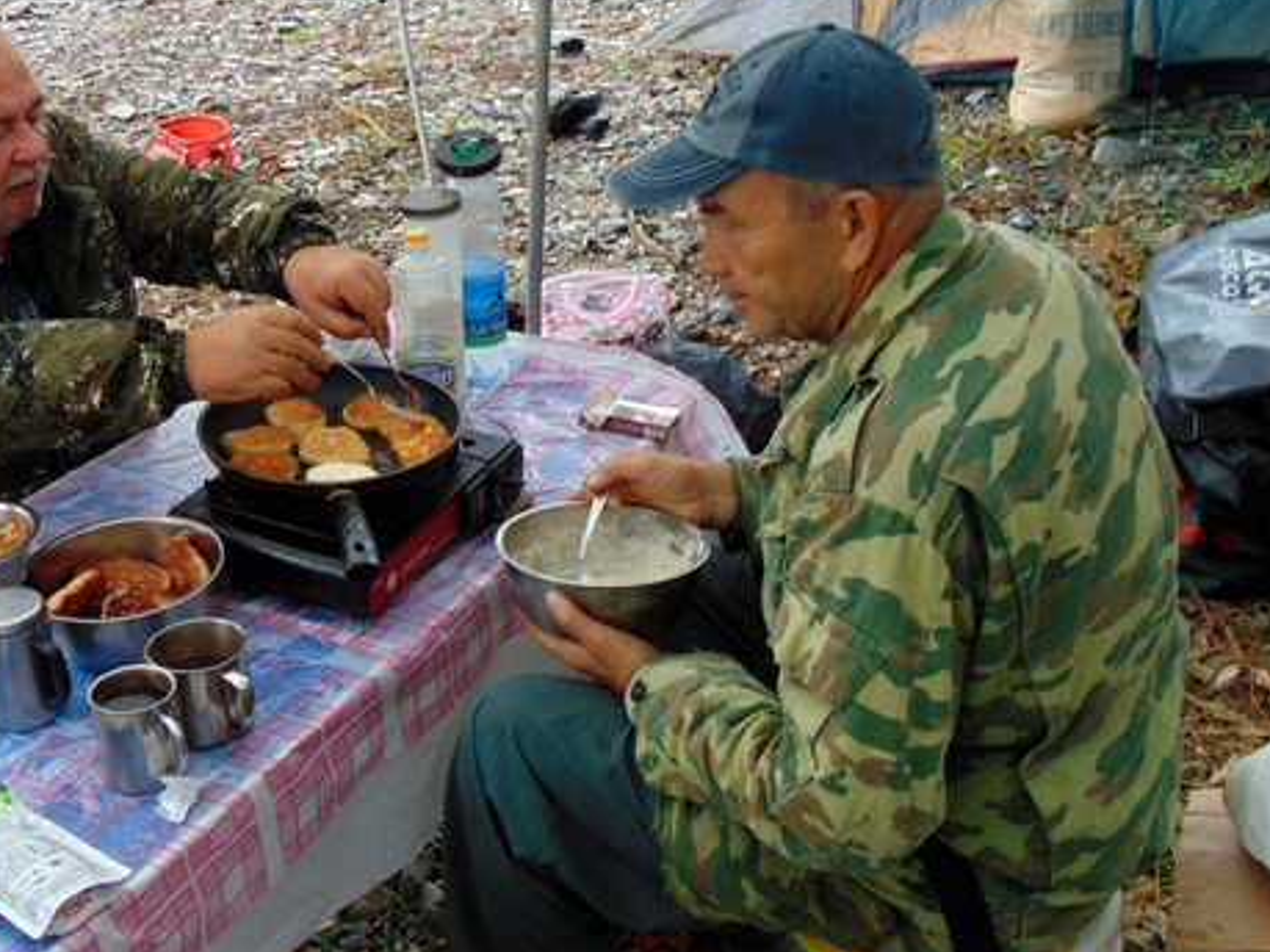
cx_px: 409
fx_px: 1687
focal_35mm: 46
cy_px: 404
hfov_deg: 40.7
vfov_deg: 31.5
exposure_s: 1/60
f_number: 3.2
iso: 80
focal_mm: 5.8
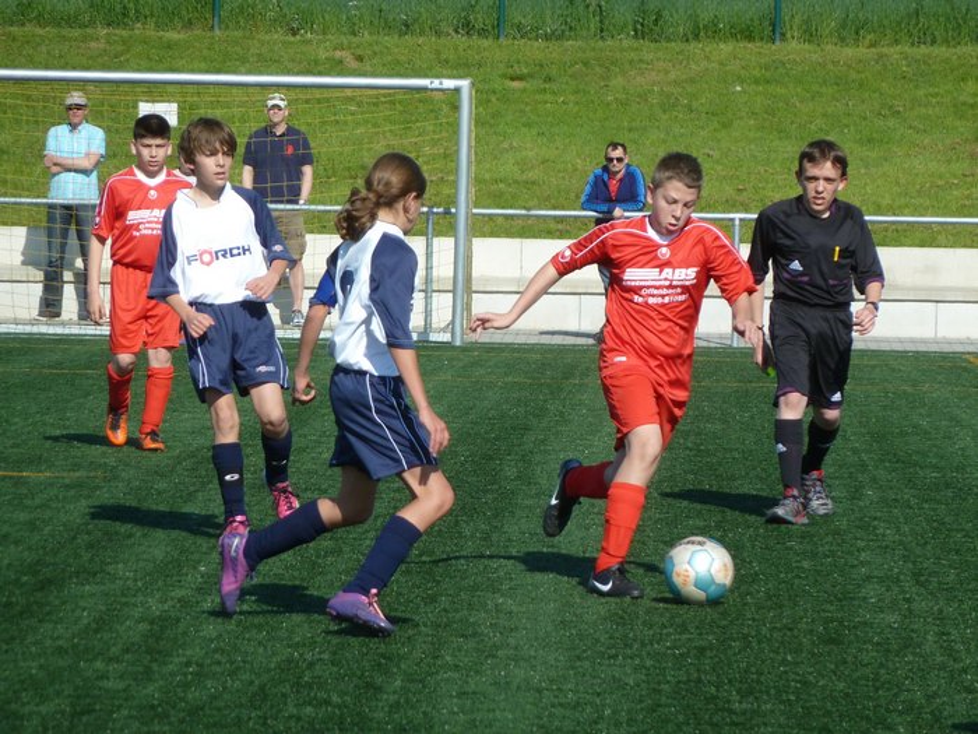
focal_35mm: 300
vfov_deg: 5.0
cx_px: 489
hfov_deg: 6.6
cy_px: 367
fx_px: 8476
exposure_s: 1/800
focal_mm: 49.2
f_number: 4.9
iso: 160
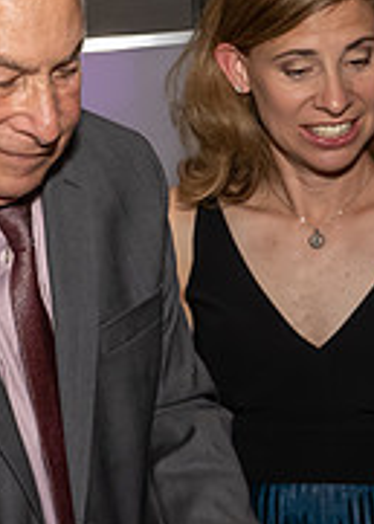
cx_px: -302
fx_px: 1668
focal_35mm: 112
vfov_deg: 17.8
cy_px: 360
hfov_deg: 11.8
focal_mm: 18
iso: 1000
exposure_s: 1/250
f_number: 8
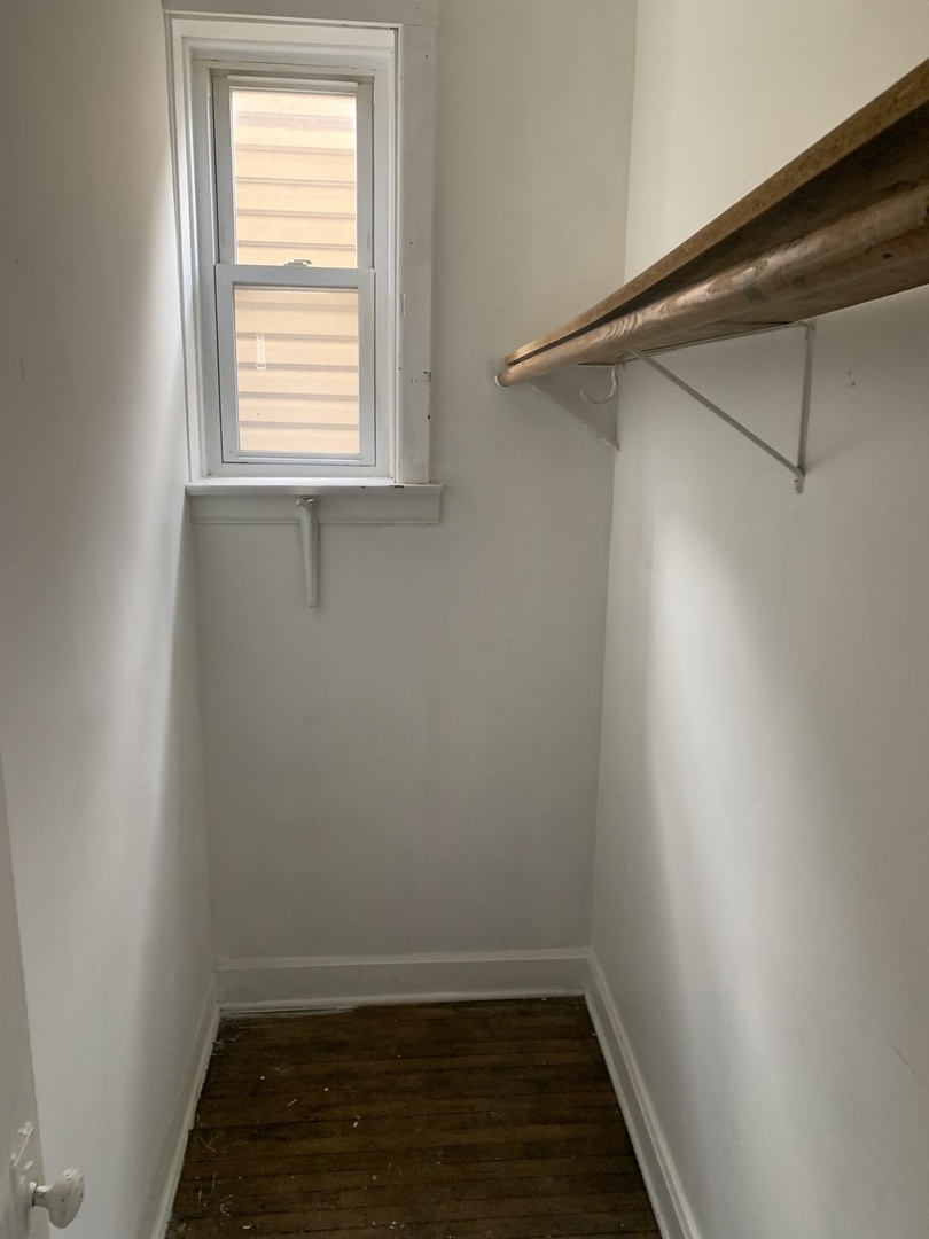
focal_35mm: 26
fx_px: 930
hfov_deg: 53.1
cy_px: 620
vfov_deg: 67.3
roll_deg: +0.3
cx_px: 464
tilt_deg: -12.3
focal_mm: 4.25
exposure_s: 1/60
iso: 160
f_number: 1.8
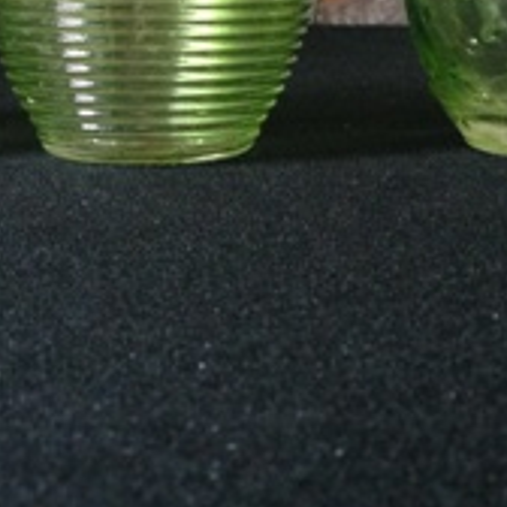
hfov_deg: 15.7
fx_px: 1839
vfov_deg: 15.3
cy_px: -45
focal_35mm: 111
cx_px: 275
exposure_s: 1/20
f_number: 2.4
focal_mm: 4.13
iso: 200
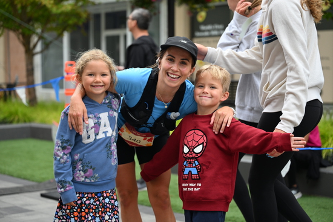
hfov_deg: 28.8
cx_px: 166
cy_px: 111
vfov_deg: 19.5
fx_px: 648
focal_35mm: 70
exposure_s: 1/1600
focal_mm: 70
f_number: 2.8
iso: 640
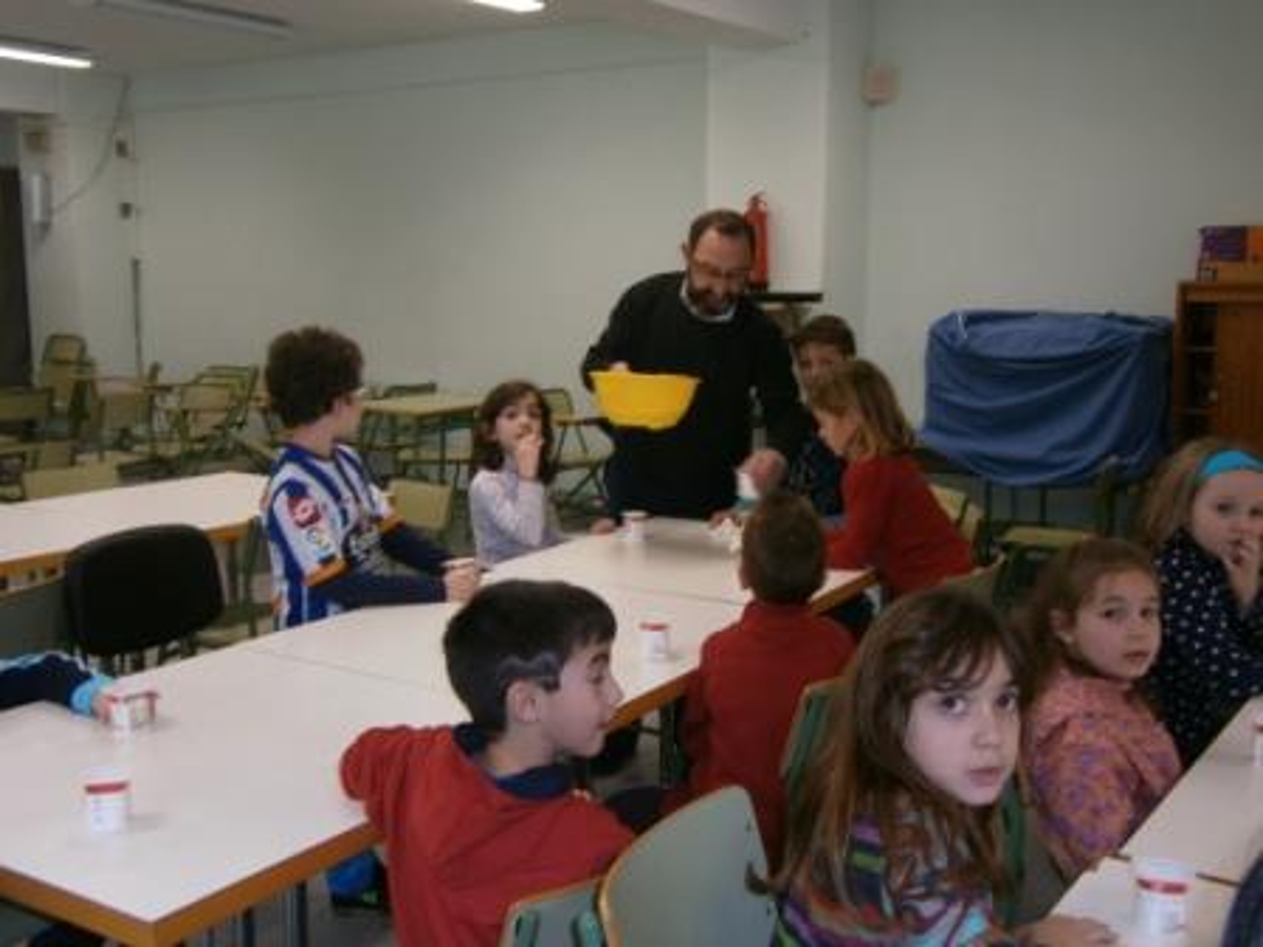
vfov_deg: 39.7
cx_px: 632
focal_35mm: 36
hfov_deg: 51.4
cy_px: 474
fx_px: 1313
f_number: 3.1
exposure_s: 1/40
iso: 125
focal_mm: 6.4
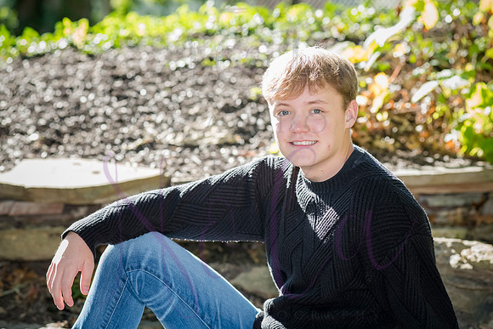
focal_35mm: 120
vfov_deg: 11.4
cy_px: 164
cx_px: 246
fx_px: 1644
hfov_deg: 17.1
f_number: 5.6
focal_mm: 120
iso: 800
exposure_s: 1/320
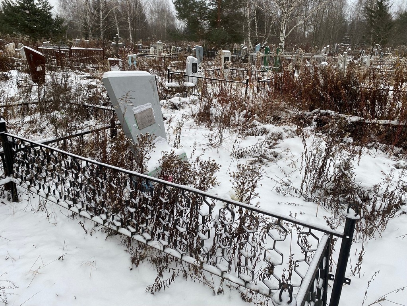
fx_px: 306
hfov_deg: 67.3
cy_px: 153
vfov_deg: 53.1
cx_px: 204
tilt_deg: -19.4
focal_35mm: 26
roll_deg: -3.9
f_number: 1.8
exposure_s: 1/122
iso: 32
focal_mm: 4.25
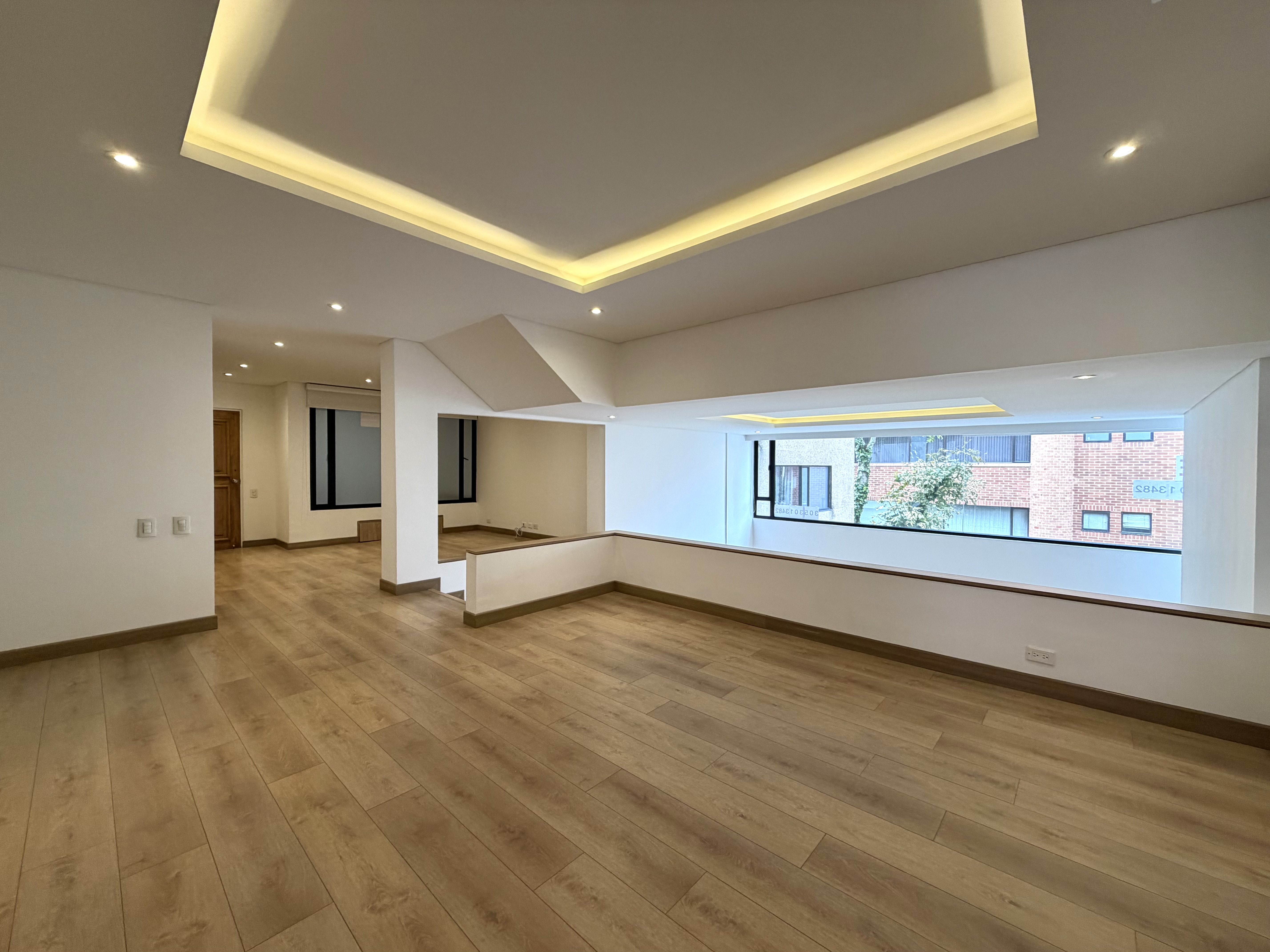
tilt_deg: -1.3
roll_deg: -0.1
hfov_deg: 102.1
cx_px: 635
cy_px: 476
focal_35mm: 14
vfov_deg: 85.7
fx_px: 514
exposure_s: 1/120
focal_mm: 2.22
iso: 160
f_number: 2.2
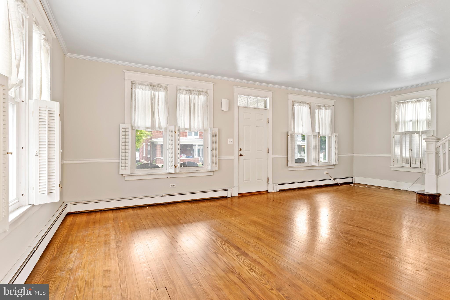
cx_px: 225
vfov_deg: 67.4
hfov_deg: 90.0
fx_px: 225
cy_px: 150
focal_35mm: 18
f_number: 7.1
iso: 800
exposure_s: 1/2
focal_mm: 18
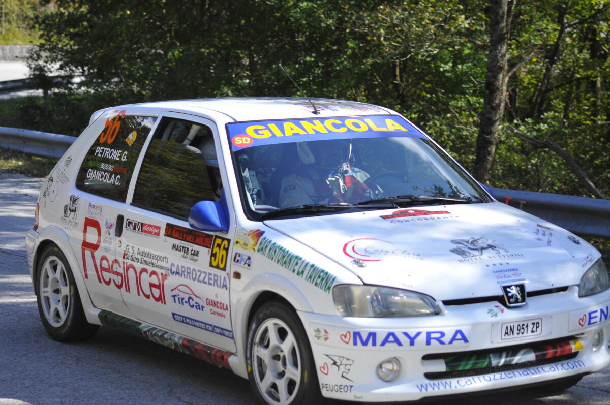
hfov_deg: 19.5
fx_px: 1777
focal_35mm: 105
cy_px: 202
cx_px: 305
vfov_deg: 13.0
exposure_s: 1/2000
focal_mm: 70
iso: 400
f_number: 4
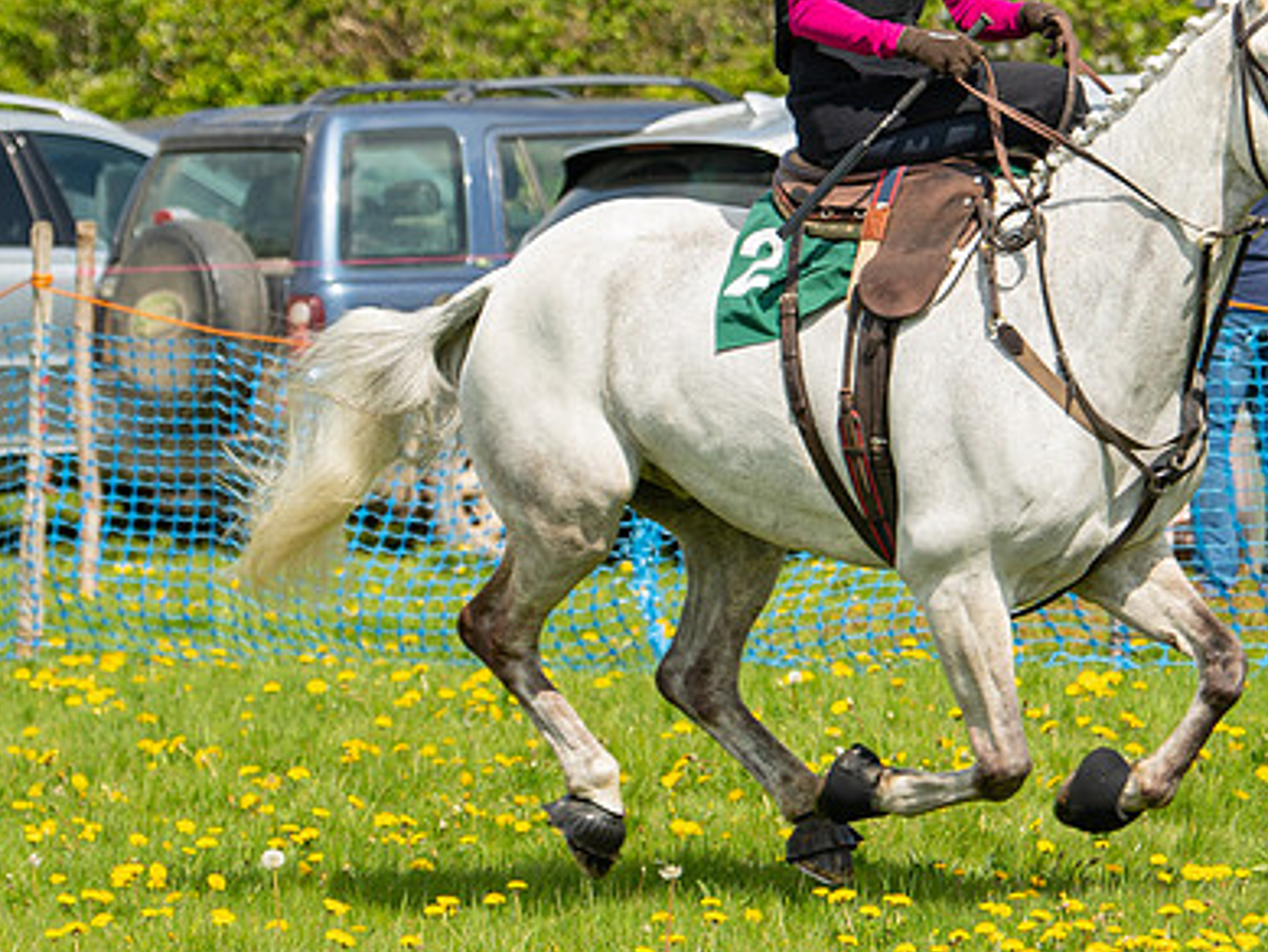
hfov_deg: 6.0
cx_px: 696
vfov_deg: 4.5
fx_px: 12128
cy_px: 376
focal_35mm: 331
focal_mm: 120
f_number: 4
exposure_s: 1/1250
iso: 200
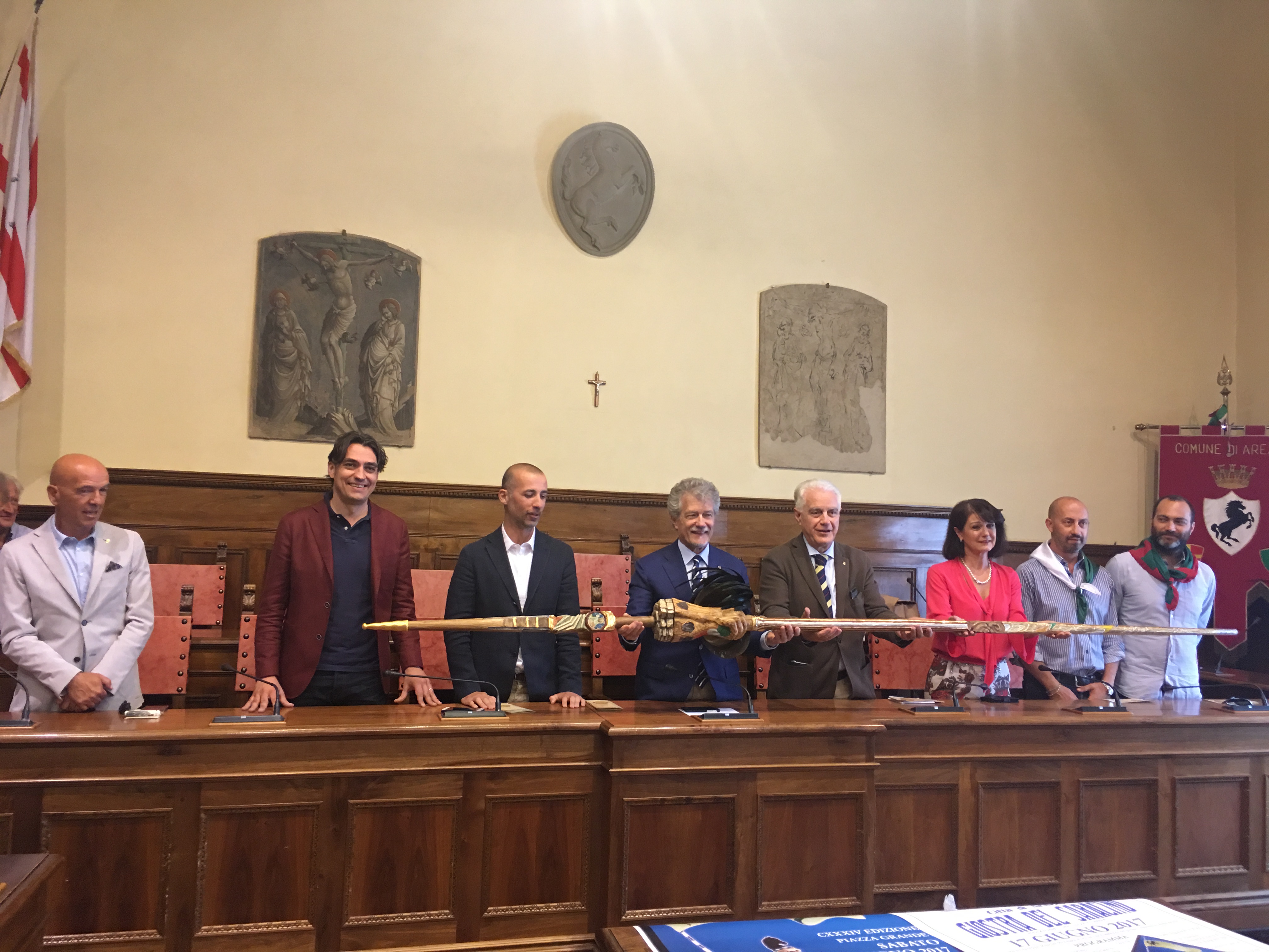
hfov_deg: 61.7
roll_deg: -2.2
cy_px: 476
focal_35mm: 29
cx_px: 634
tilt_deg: +3.7
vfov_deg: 48.2
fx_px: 1063
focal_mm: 4.15
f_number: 2.2
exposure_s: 1/17
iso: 80
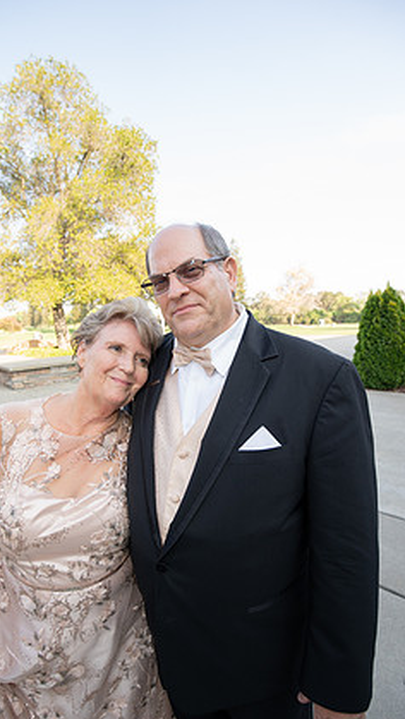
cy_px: 371
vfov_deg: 92.6
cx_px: 173
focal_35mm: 18
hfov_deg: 60.8
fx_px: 343
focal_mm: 16
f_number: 5.6
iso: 320
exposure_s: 1/250
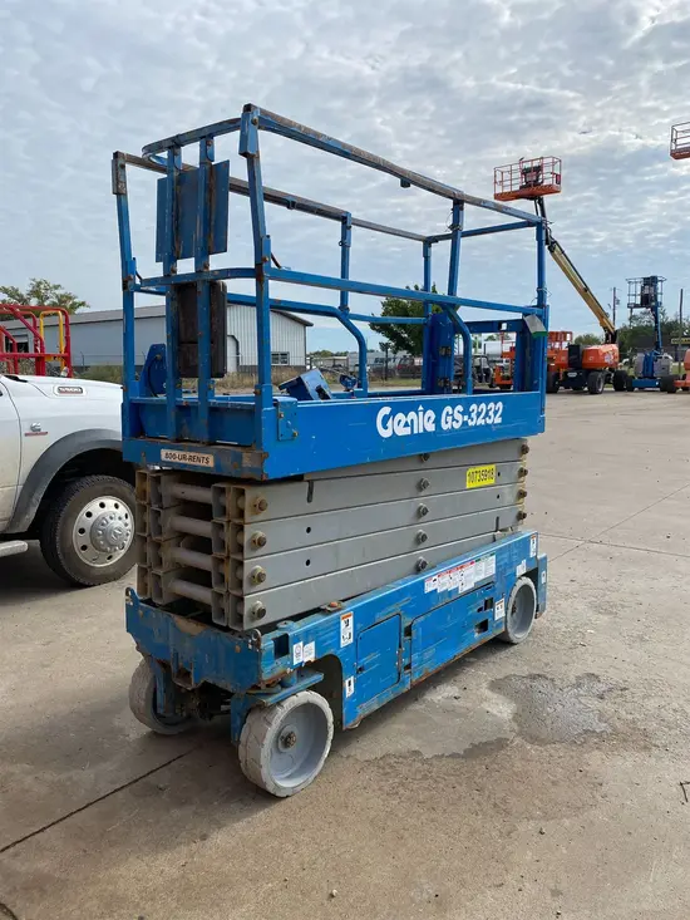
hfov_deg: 53.1
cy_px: 460
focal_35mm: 26
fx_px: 691
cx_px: 345
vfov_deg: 67.3
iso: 32
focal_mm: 4.25
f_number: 1.8
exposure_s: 1/3040
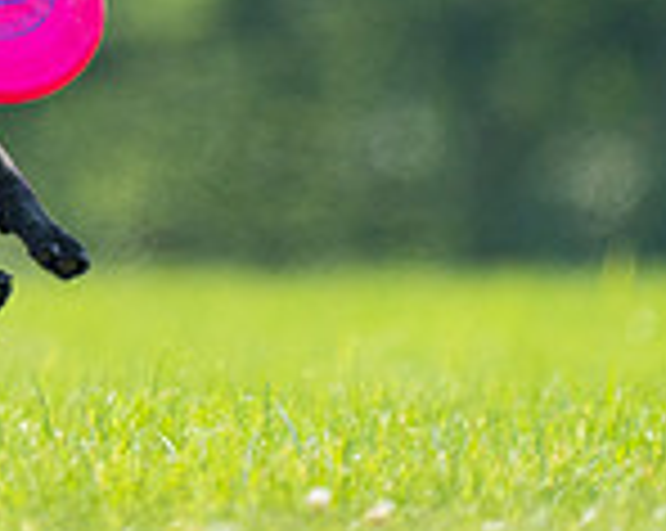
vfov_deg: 0.7
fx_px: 43484
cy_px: -259
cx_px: -302
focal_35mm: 2209
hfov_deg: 0.9
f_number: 6.3
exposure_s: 1/4000
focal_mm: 600
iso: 2500
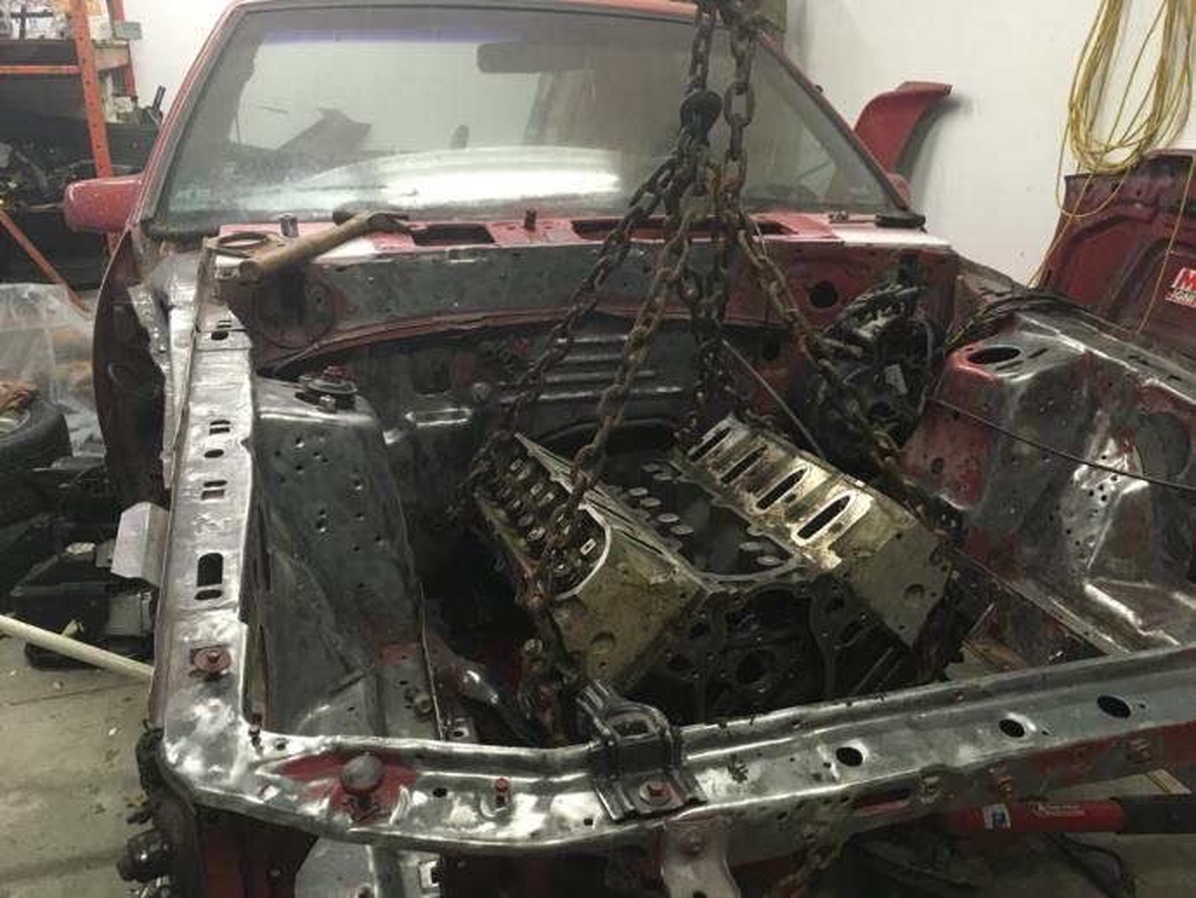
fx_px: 1002
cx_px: 598
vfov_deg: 48.3
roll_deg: -1.2
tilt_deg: -22.9
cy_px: 449
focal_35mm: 29
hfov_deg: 61.6
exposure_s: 1/24
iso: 200
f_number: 2.2
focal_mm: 4.15
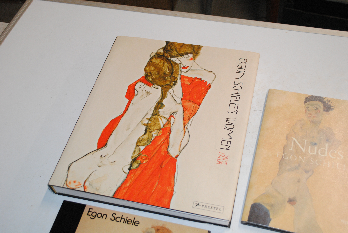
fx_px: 436
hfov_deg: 43.6
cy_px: 116
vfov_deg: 29.9
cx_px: 174
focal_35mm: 45
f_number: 4.8
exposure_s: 1/125
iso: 800
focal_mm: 30
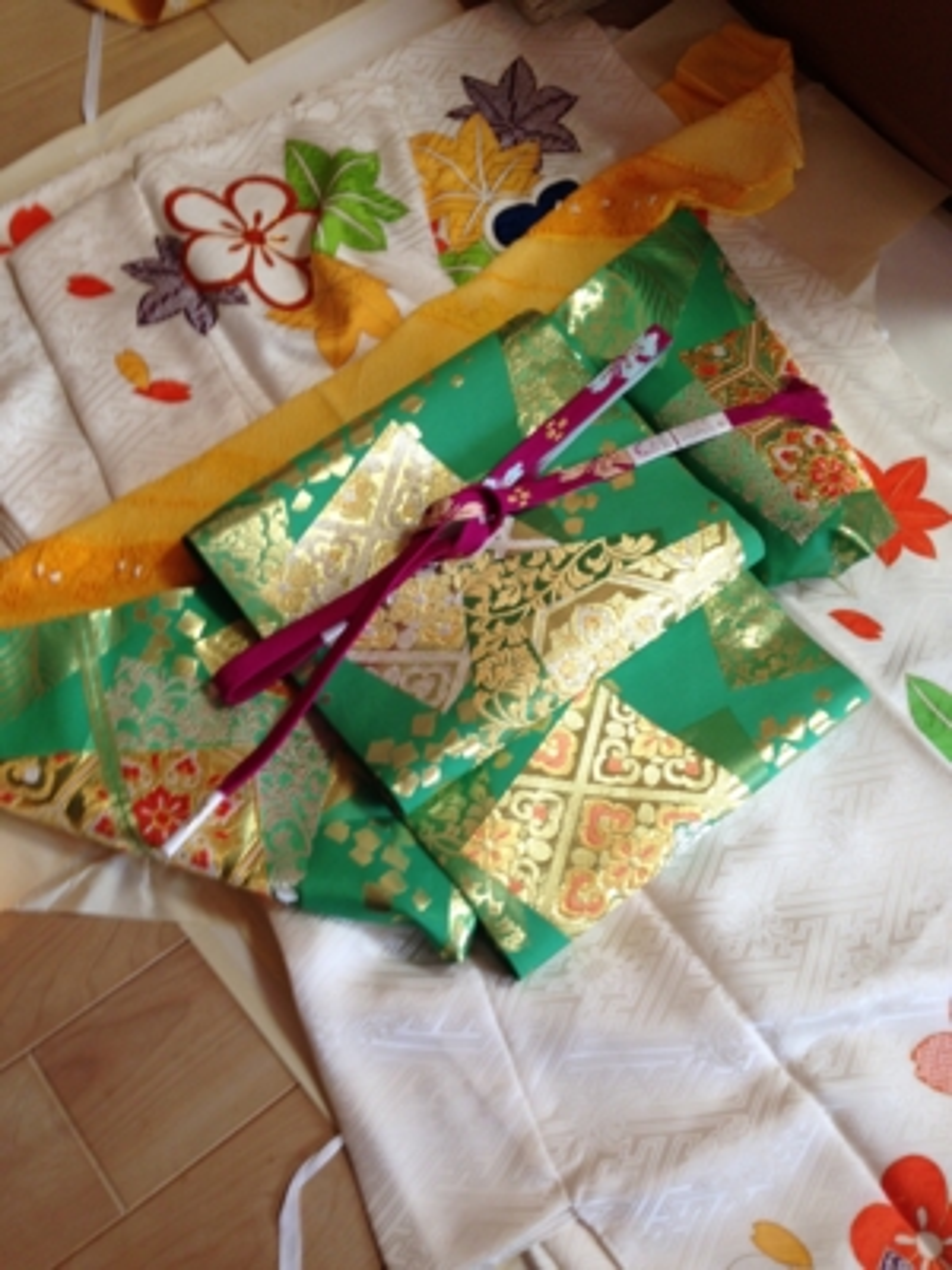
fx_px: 1210
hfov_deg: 42.9
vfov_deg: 55.4
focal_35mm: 33
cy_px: 635
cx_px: 476
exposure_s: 1/20
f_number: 2.4
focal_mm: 4.12
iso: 64
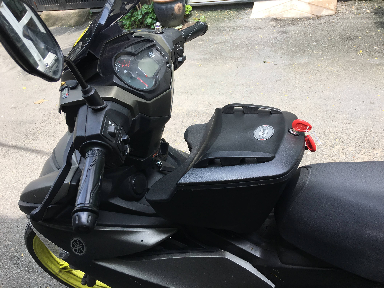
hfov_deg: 61.7
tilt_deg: -34.3
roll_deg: +12.7
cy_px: 144
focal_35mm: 29
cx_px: 192
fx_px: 322
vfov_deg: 48.2
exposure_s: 1/466
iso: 25
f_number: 2.2
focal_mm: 4.15
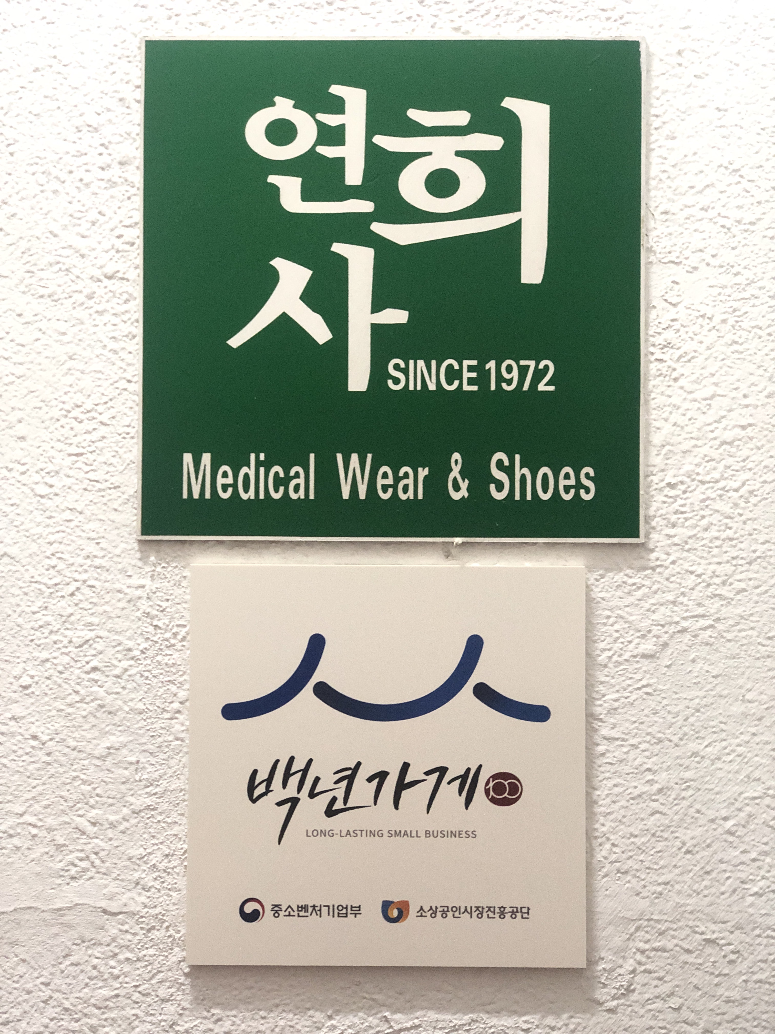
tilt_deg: +2.8
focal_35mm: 52
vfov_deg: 36.8
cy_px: 517
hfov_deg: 28.0
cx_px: 388
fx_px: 1552
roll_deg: -0.2
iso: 160
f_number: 2.4
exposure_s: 1/24
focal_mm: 6
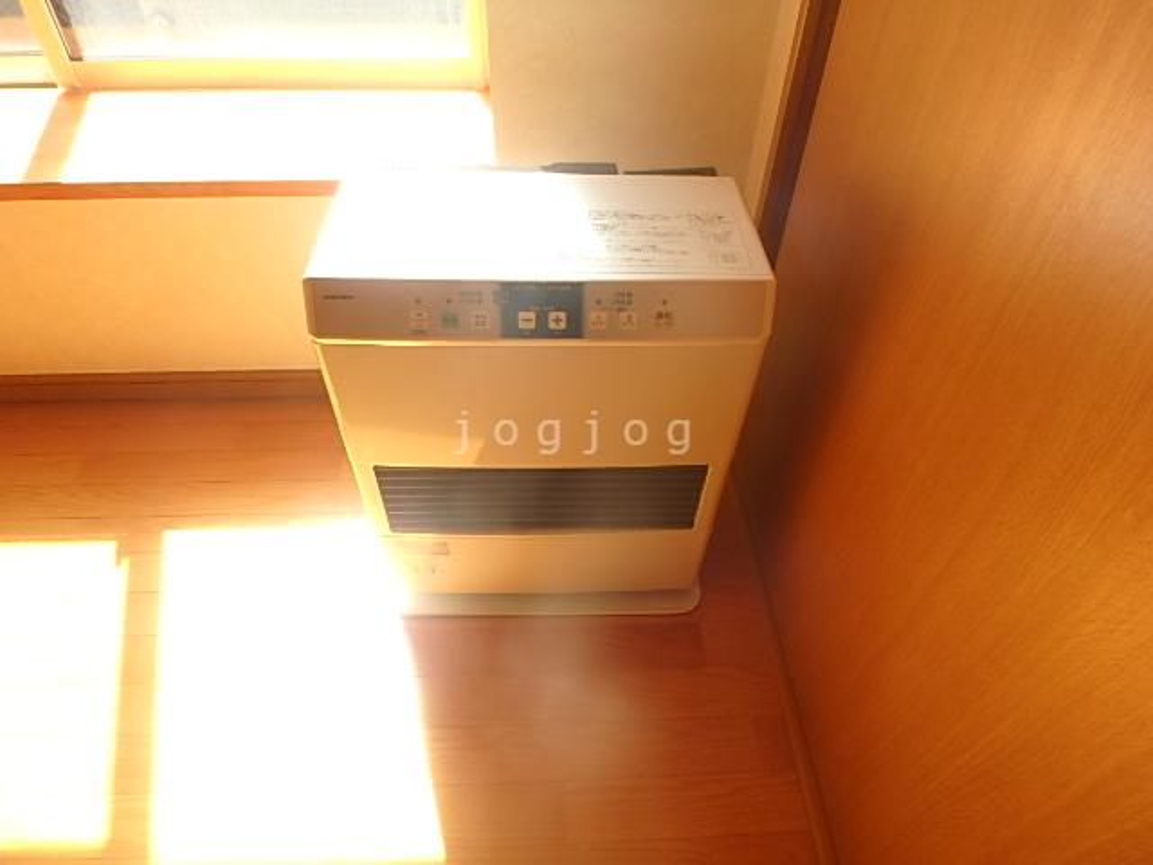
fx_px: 699
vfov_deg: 63.4
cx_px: 576
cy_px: 432
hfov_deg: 79.0
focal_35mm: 21
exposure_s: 1/80
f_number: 3.5
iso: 125
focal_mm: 3.7
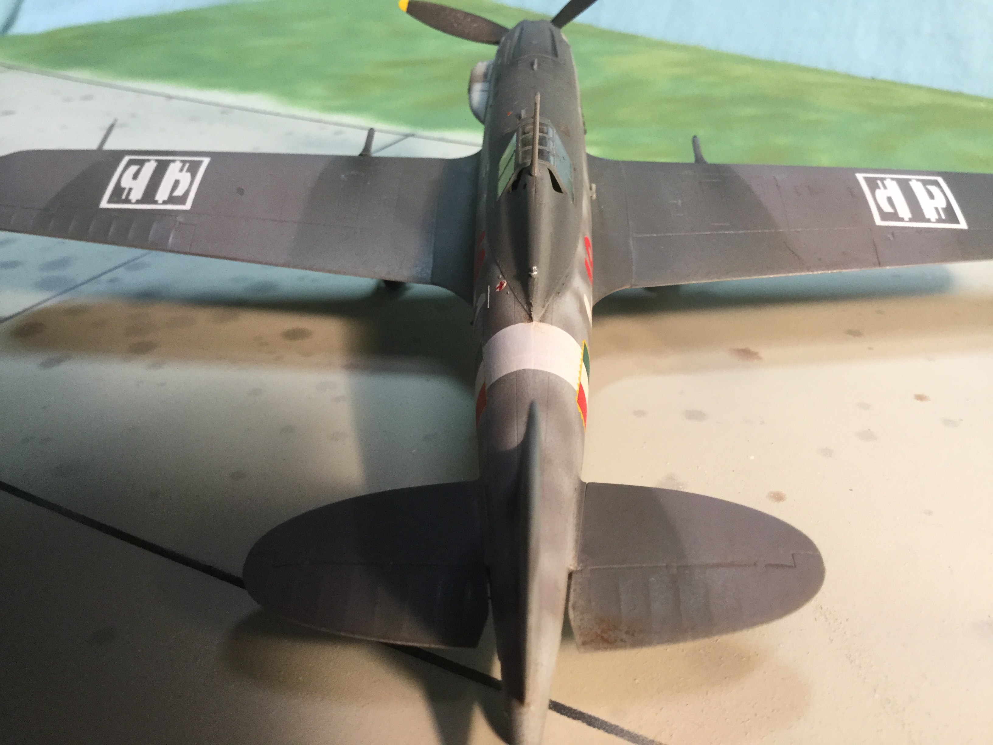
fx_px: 889
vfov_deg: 45.4
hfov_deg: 58.4
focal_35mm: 31
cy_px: 372
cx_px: 496
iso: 80
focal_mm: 3.3
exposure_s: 1/30
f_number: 2.4
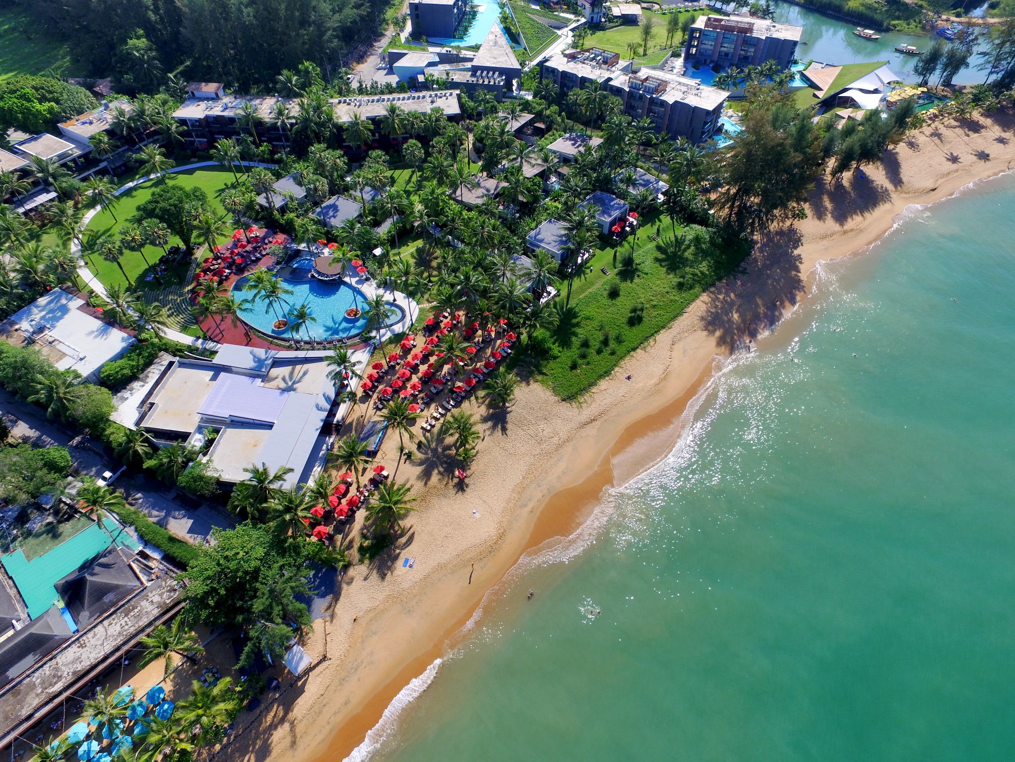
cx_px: 508
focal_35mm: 20
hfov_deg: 81.7
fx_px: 586
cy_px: 381
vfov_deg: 66.0
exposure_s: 1/807
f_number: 2.8
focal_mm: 3.61
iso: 100
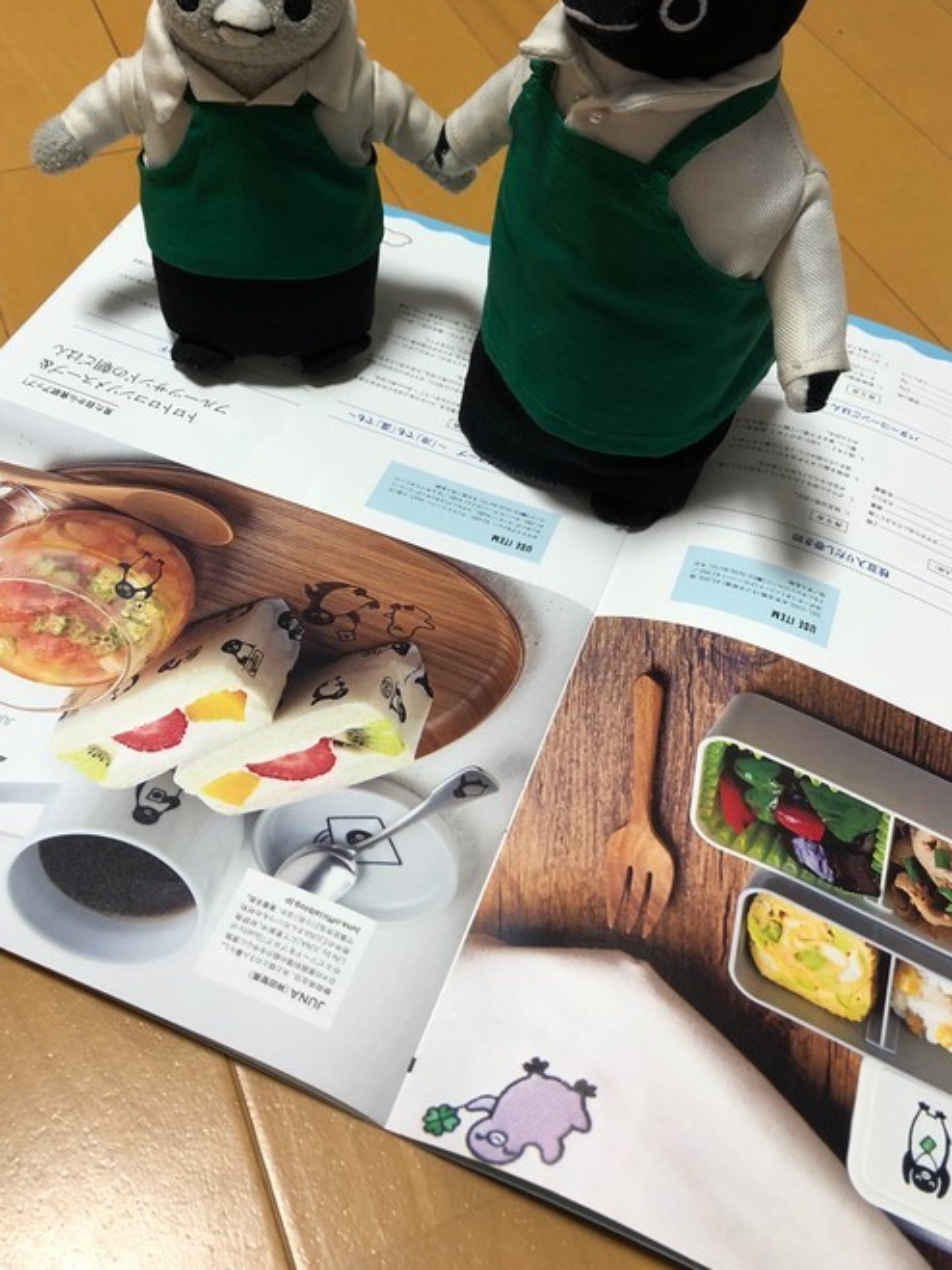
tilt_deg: -49.5
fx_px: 1247
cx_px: 426
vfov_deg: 53.7
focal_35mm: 34
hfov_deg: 41.7
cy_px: 522
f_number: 1.8
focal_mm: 3.99
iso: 50
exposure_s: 1/15
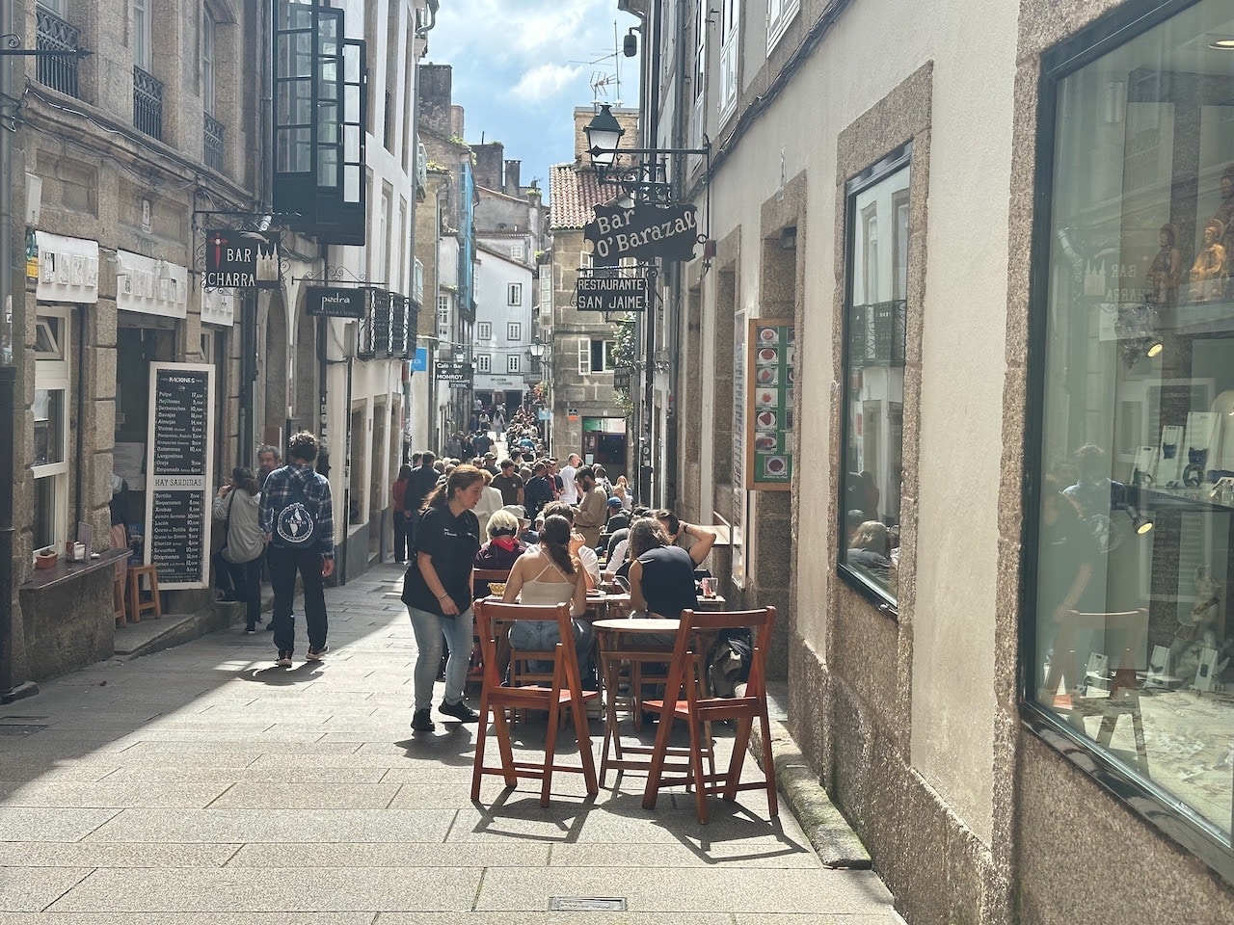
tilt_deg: -3.9
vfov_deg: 30.3
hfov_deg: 39.7
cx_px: 617
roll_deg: -0.3
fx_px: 1711
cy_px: 462
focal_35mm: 48
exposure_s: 1/2252
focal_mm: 6.86
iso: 64
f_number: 1.78
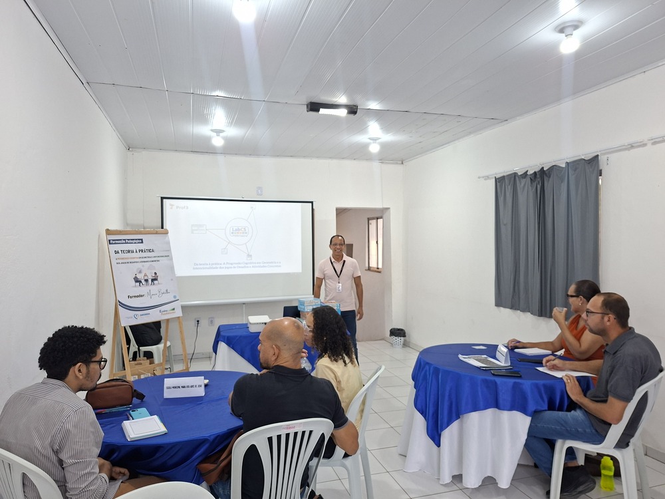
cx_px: 332
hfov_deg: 73.9
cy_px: 250
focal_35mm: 23
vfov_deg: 58.9
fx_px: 442
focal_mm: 5.54
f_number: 1.8
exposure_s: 1/120
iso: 200
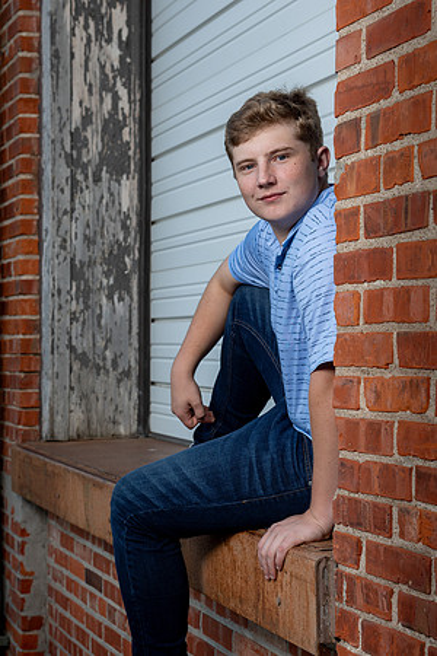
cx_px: 218
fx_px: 819
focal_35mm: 45
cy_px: 328
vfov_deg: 43.6
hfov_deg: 29.9
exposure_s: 1/160
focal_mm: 45
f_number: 4.5
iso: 160
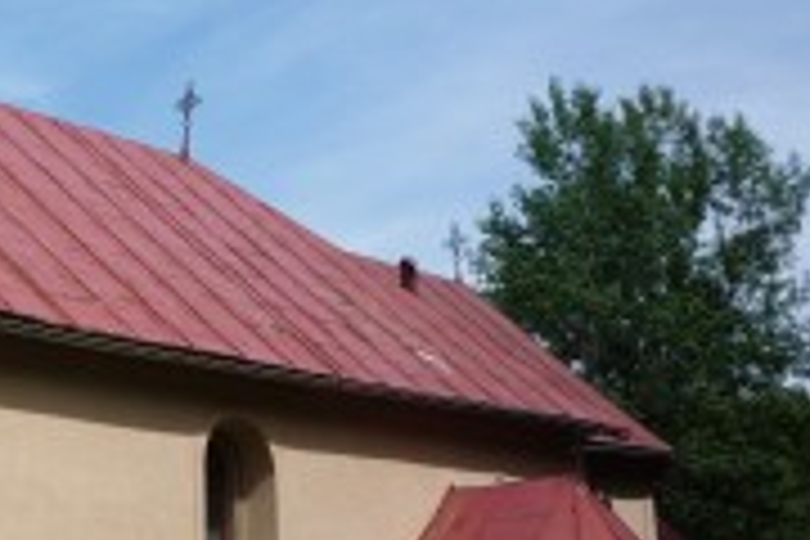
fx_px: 1665
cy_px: 374
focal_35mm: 74
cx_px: -25
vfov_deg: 18.4
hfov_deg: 25.8
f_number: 5.6
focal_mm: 5.2
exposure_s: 1/400
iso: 100
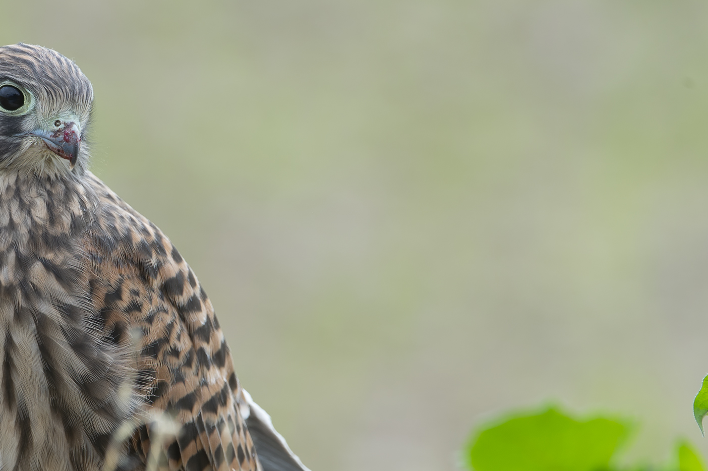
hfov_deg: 3.0
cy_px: 275
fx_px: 13442
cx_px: 130
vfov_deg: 2.0
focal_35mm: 684
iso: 640
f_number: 8
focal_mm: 400
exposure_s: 1/400
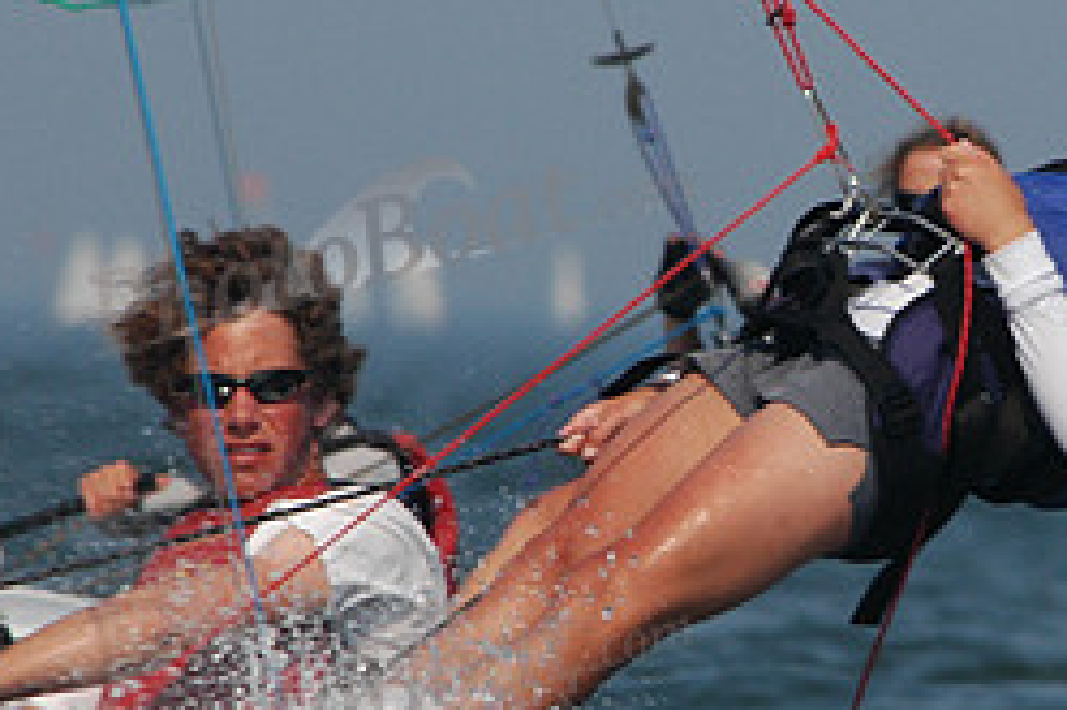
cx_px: 916
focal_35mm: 1402
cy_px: 409
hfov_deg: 1.5
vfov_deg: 1.0
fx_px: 41525
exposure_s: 1/400
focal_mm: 400
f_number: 10
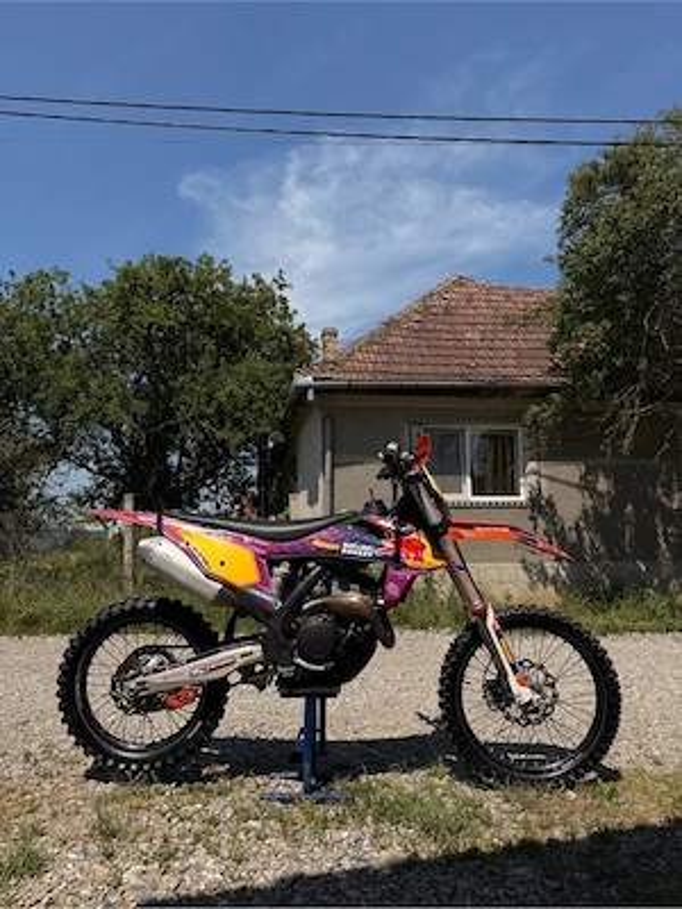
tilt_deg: +6.5
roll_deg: -0.1
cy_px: 454
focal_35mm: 24
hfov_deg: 56.8
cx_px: 341
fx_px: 630
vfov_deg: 71.6
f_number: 1.78
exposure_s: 1/9091
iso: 80
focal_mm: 6.76
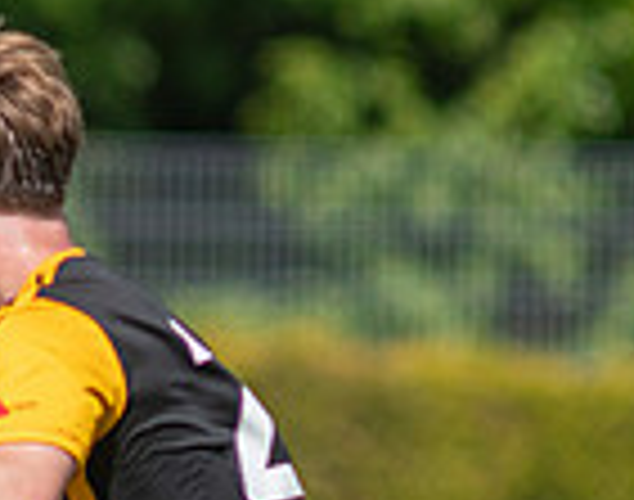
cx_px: -1064
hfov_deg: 0.8
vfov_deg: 0.7
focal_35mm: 2350
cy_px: 695
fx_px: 43822
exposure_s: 1/1600
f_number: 3.2
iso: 100
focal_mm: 300
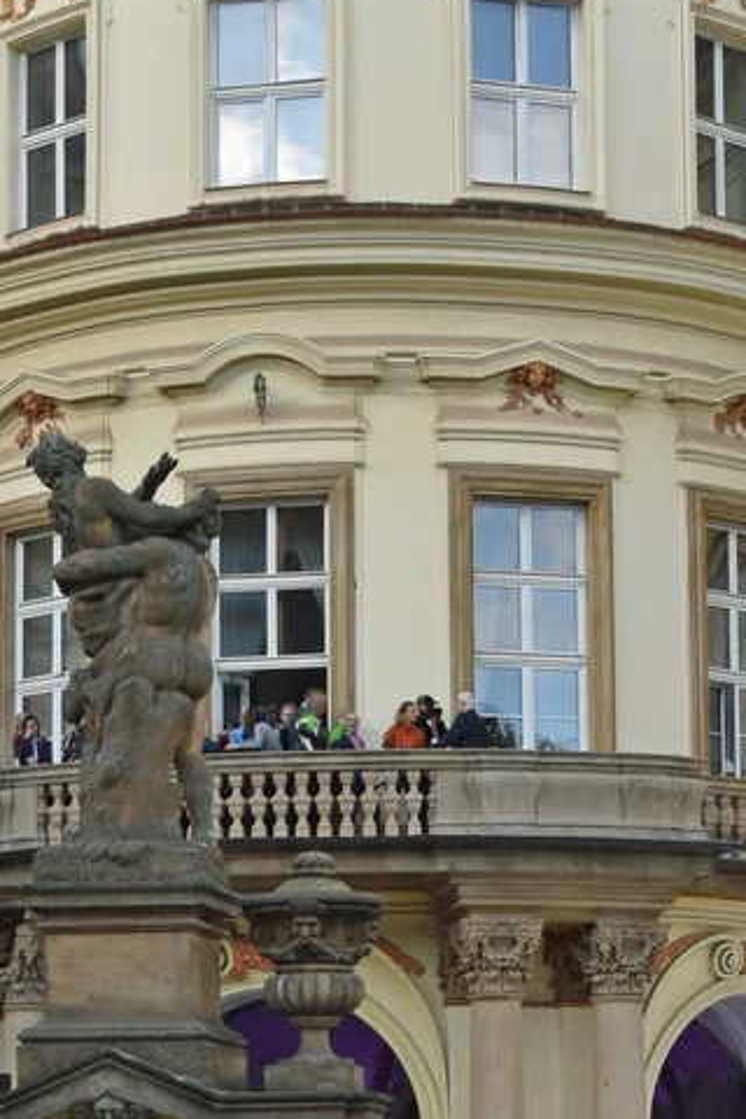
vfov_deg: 17.8
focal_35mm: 113
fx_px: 3512
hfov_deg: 12.1
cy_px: 1006
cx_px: 269
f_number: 8
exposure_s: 1/250
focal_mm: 22
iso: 280
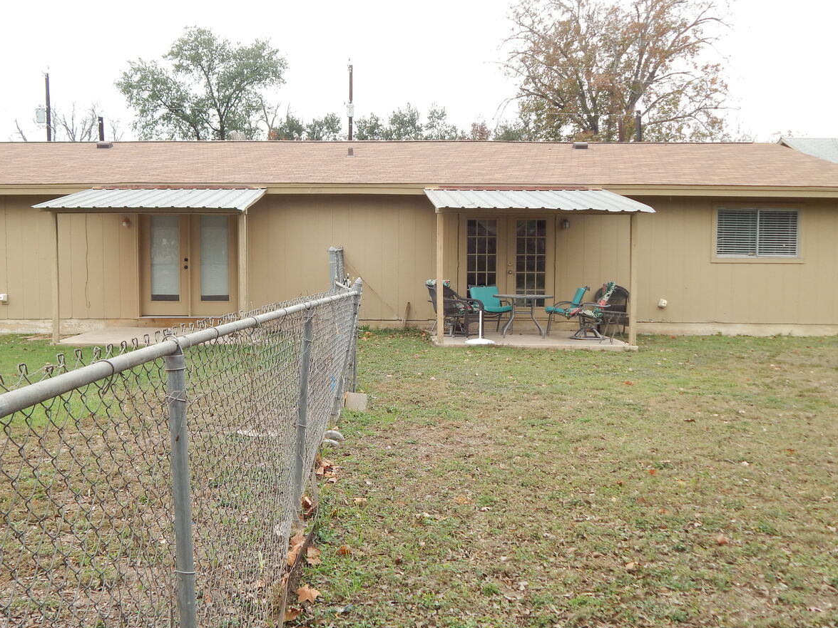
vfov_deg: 37.7
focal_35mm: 38
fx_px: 920
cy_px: 320
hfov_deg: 48.8
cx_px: 347
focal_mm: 5.6
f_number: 3.2
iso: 125
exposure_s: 1/200
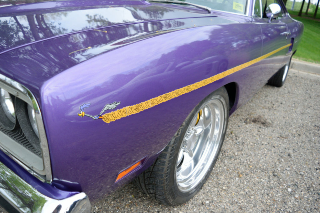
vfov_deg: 48.0
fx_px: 240
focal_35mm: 27
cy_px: 106
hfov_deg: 67.4
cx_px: 160
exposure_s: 1/1250
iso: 400
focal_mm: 18
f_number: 4.5
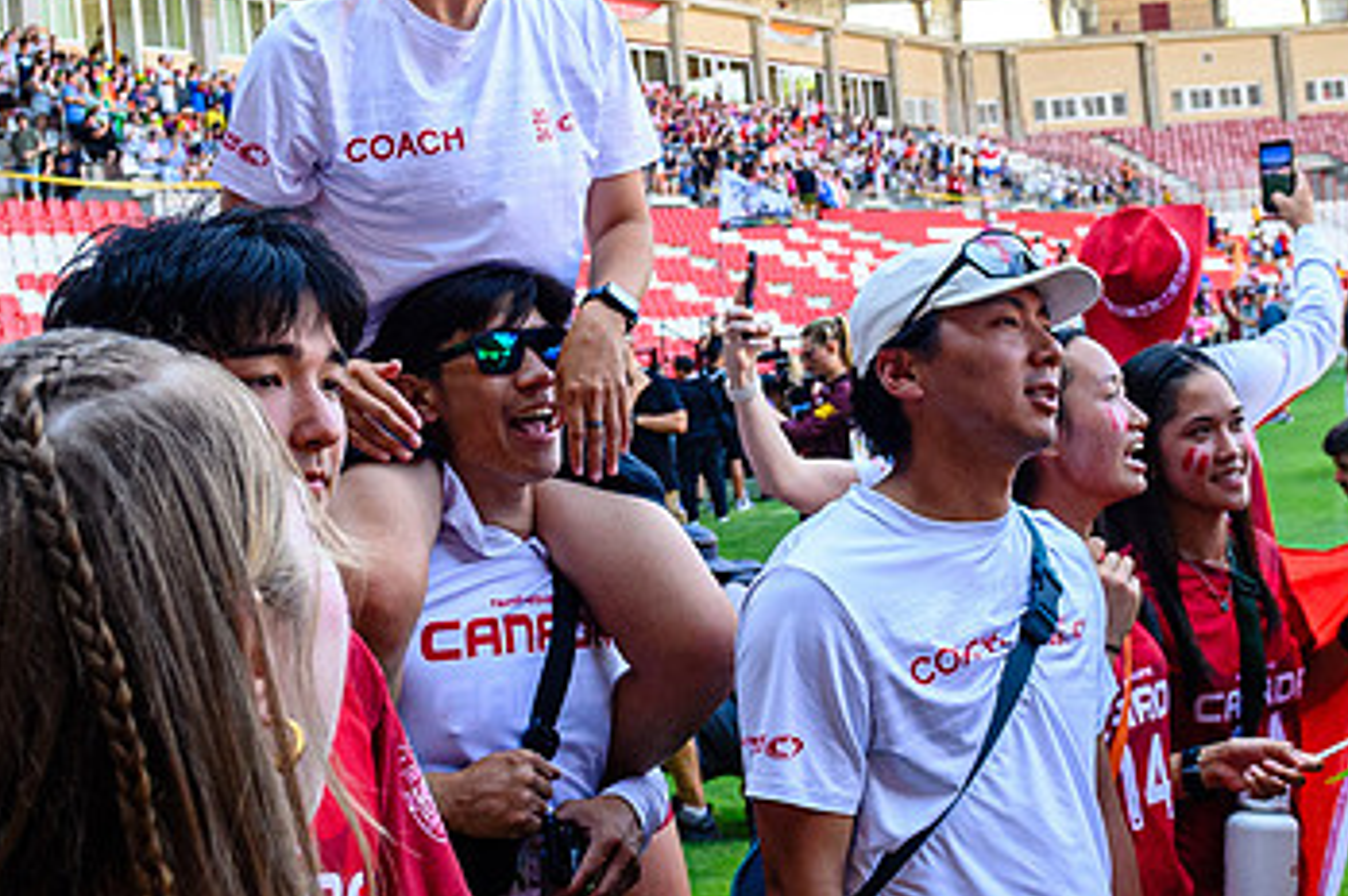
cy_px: 316
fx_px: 2693
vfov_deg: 18.8
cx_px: 598
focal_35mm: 72
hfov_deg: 28.1
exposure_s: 1/500
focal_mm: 24
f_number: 5.6
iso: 1800
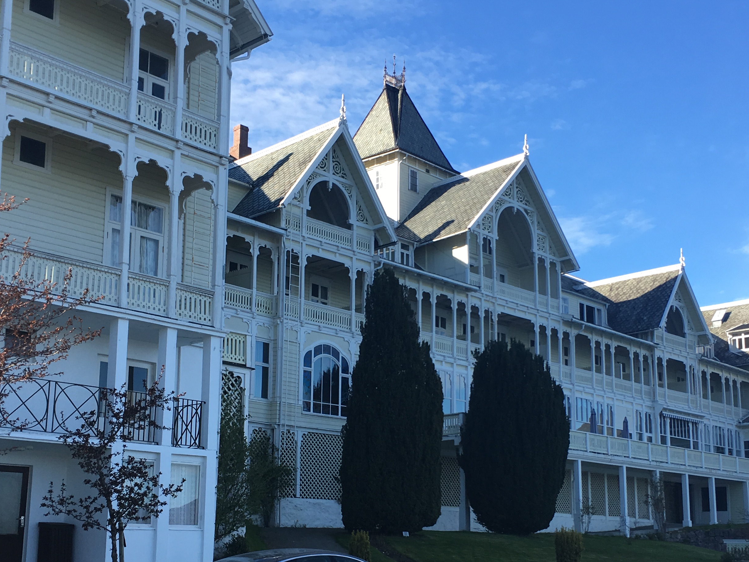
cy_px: 361
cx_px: 391
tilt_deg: +9.6
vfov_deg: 30.1
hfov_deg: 39.6
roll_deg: -0.2
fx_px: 1039
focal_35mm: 48
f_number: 2.2
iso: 25
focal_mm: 4.15
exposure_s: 1/574
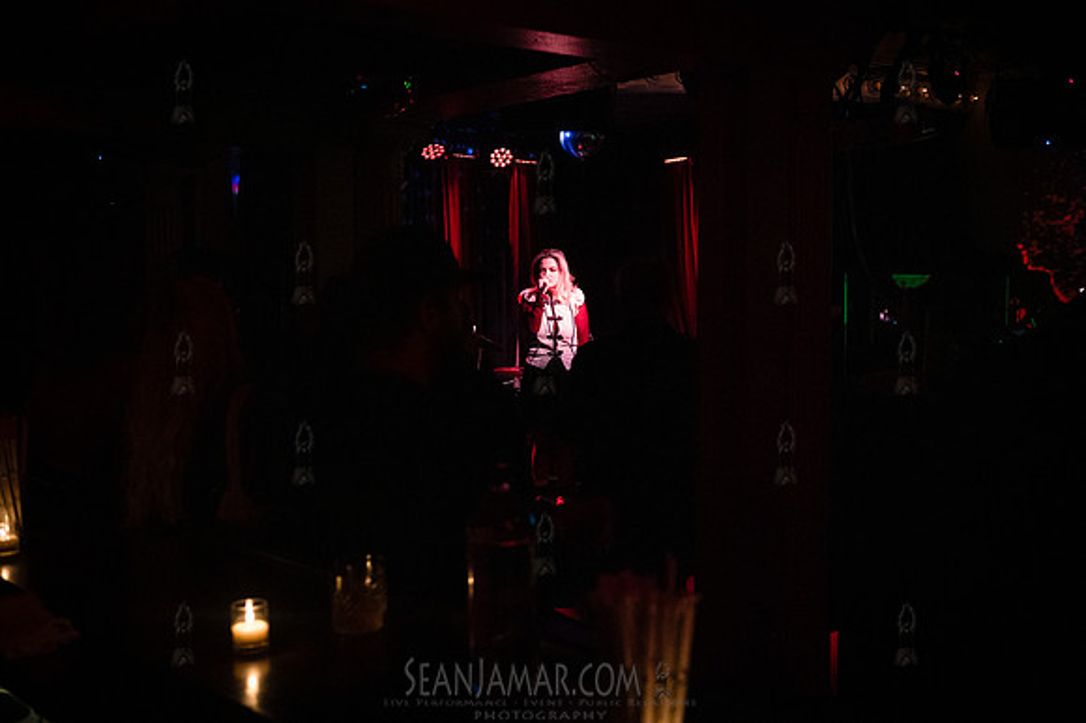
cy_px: 362
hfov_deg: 50.7
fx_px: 1146
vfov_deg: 35.0
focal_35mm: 38
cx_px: 543
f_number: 4
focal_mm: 38
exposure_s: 1/320
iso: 12800
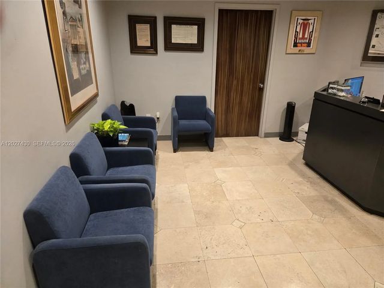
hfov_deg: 73.9
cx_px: 192
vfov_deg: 58.9
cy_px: 144
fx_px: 255
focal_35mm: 23
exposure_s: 1/120
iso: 500
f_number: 1.8
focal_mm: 5.4
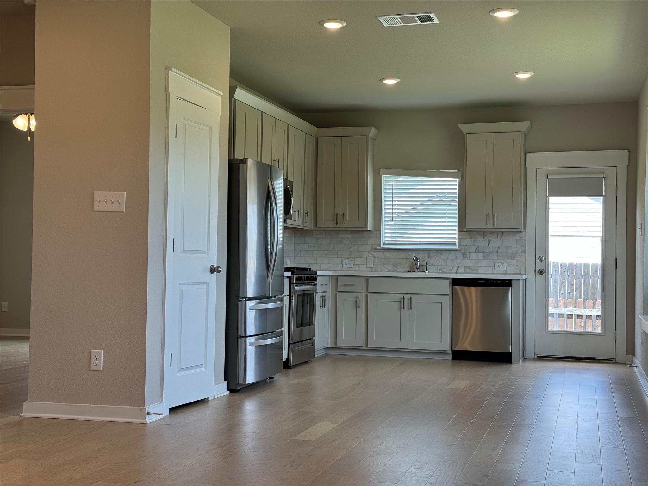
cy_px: 243
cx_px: 324
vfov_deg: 30.3
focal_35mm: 48
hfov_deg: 39.7
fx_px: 899
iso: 64
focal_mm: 6.76
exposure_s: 1/168
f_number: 1.78
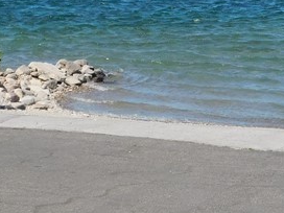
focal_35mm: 192
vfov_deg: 7.7
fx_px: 1575
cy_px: -45
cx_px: 214
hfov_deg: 10.3
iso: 125
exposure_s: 1/1000
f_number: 3.8
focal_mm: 9
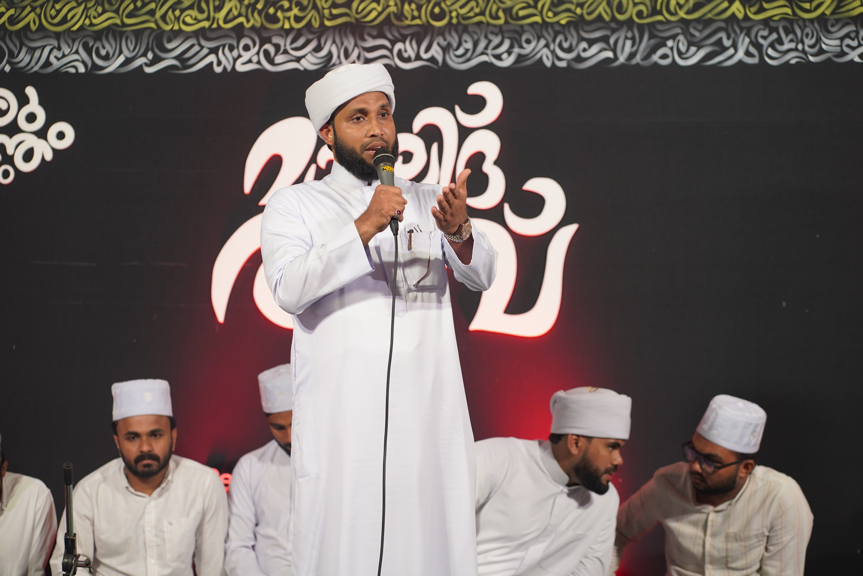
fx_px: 2037
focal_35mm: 85
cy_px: 288
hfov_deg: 23.9
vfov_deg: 16.1
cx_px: 432
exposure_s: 1/160
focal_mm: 85
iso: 1600
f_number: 4
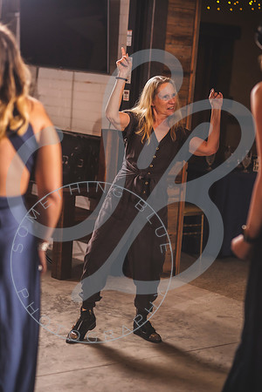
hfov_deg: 16.1
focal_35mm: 85
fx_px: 928
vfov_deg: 23.9
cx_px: 131
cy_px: 196
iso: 800
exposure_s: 1/200
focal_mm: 85
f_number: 2.8
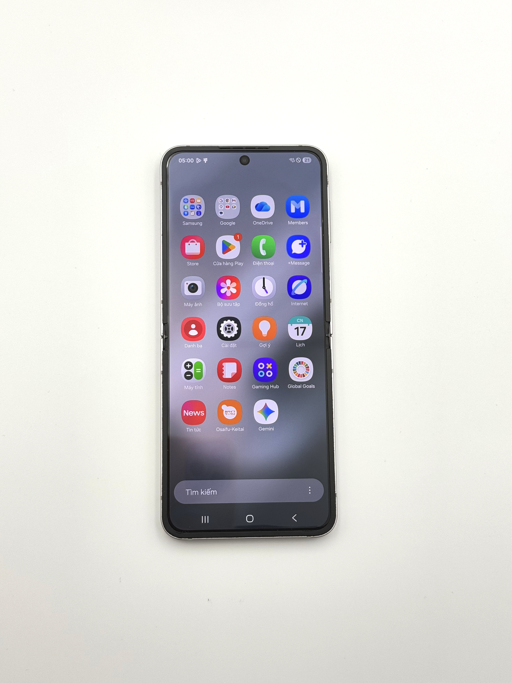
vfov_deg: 39.7
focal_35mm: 48
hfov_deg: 30.3
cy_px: 342
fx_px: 947
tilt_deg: -81.9
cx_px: 256
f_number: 1.78
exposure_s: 1/347
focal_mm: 6.76
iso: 64
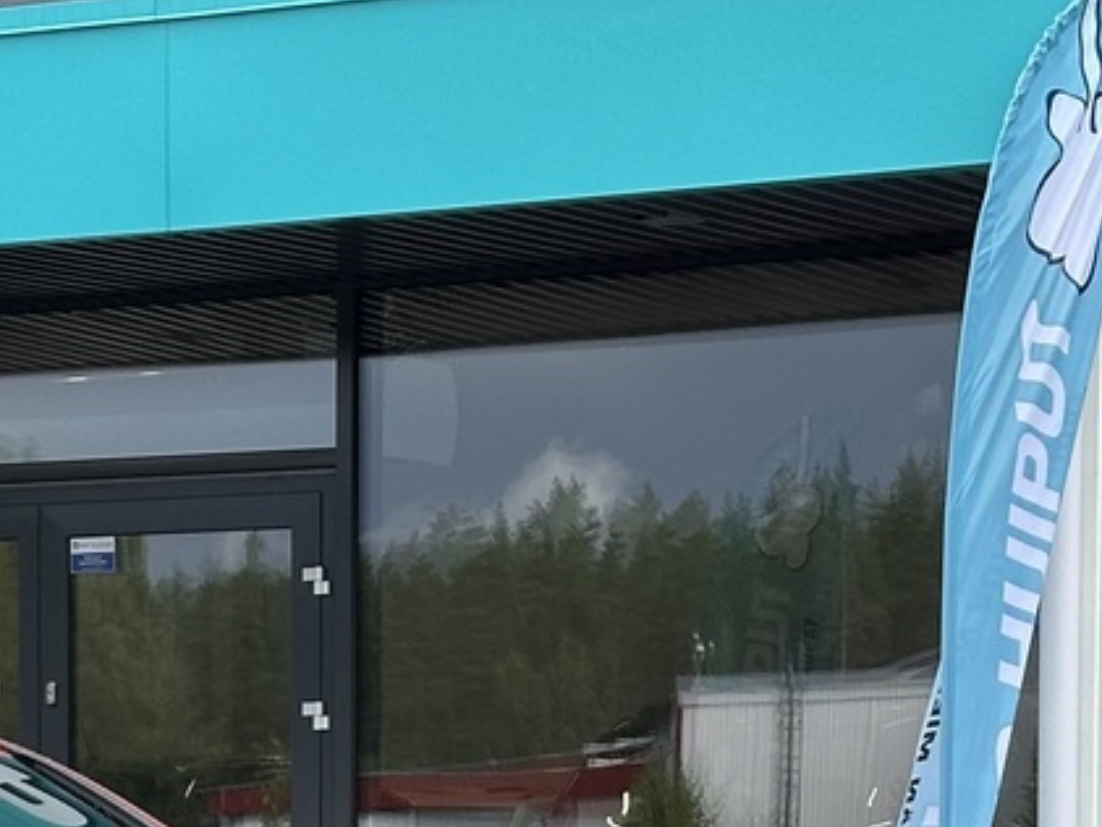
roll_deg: +0.3
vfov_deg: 8.9
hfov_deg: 11.8
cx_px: -183
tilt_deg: -2.1
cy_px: 1078
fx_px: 5222
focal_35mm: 164
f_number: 1.78
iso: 64
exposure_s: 1/971
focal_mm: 6.86
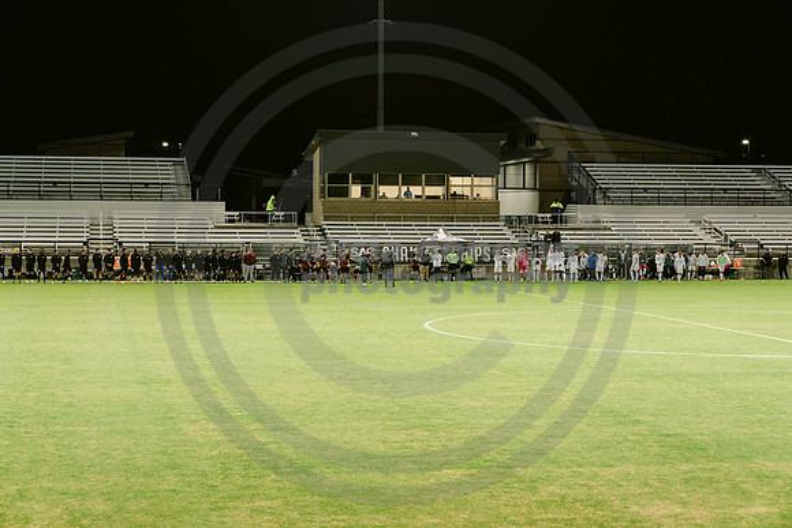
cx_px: 396
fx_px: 1540
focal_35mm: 70
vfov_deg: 19.5
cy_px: 264
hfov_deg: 28.8
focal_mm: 70
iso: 2000
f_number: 4
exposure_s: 1/160
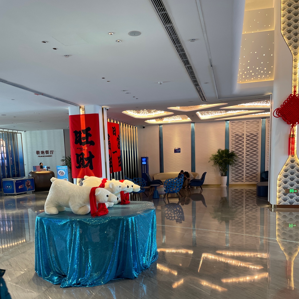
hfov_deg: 52.5
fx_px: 303
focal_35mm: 31
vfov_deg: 51.6
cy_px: 197
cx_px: 150
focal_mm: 4.2
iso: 125
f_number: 1.6
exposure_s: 1/98
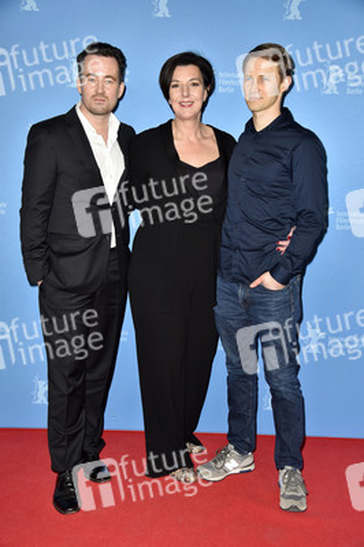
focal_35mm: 45
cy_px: 274
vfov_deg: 43.6
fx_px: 684
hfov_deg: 29.8
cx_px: 182
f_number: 5.6
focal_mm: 45
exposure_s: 1/125
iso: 640
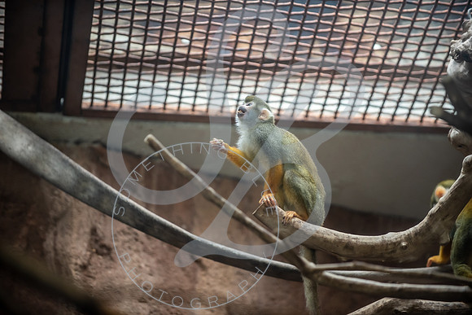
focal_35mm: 170
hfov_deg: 12.1
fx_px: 2229
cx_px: 236
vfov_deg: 8.1
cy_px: 158
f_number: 2.8
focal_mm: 170
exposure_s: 1/250
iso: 1000
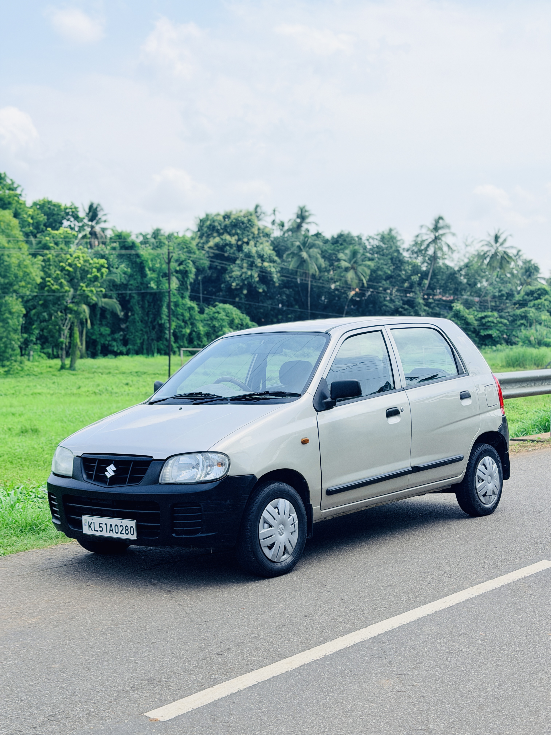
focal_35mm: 48
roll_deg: -0.4
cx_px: 276
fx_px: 1019
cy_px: 368
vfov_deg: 39.7
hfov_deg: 30.3
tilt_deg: -1.5
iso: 64
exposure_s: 1/4878
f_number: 1.78
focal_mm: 6.76
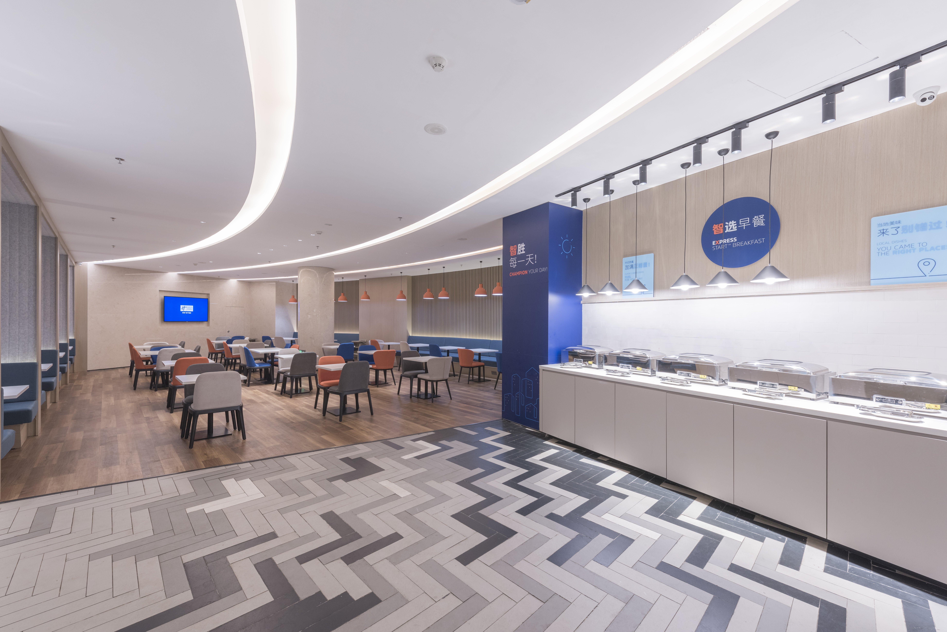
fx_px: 368
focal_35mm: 14
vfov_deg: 81.2
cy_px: 316
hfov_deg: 104.2
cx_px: 474
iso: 200
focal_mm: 14
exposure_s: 1/5
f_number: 8
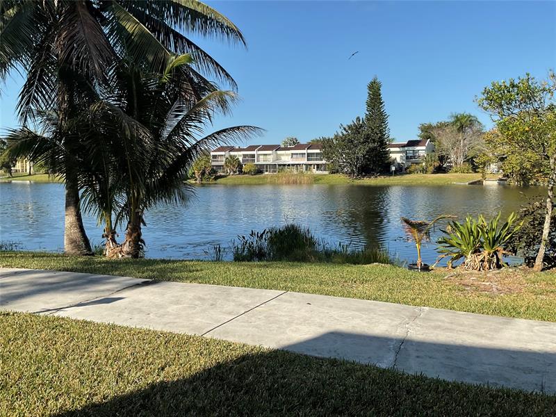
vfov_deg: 48.2
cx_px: 278
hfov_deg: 61.7
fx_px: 466
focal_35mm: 29
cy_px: 208
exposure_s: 1/1412
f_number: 1.8
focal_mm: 3
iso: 16
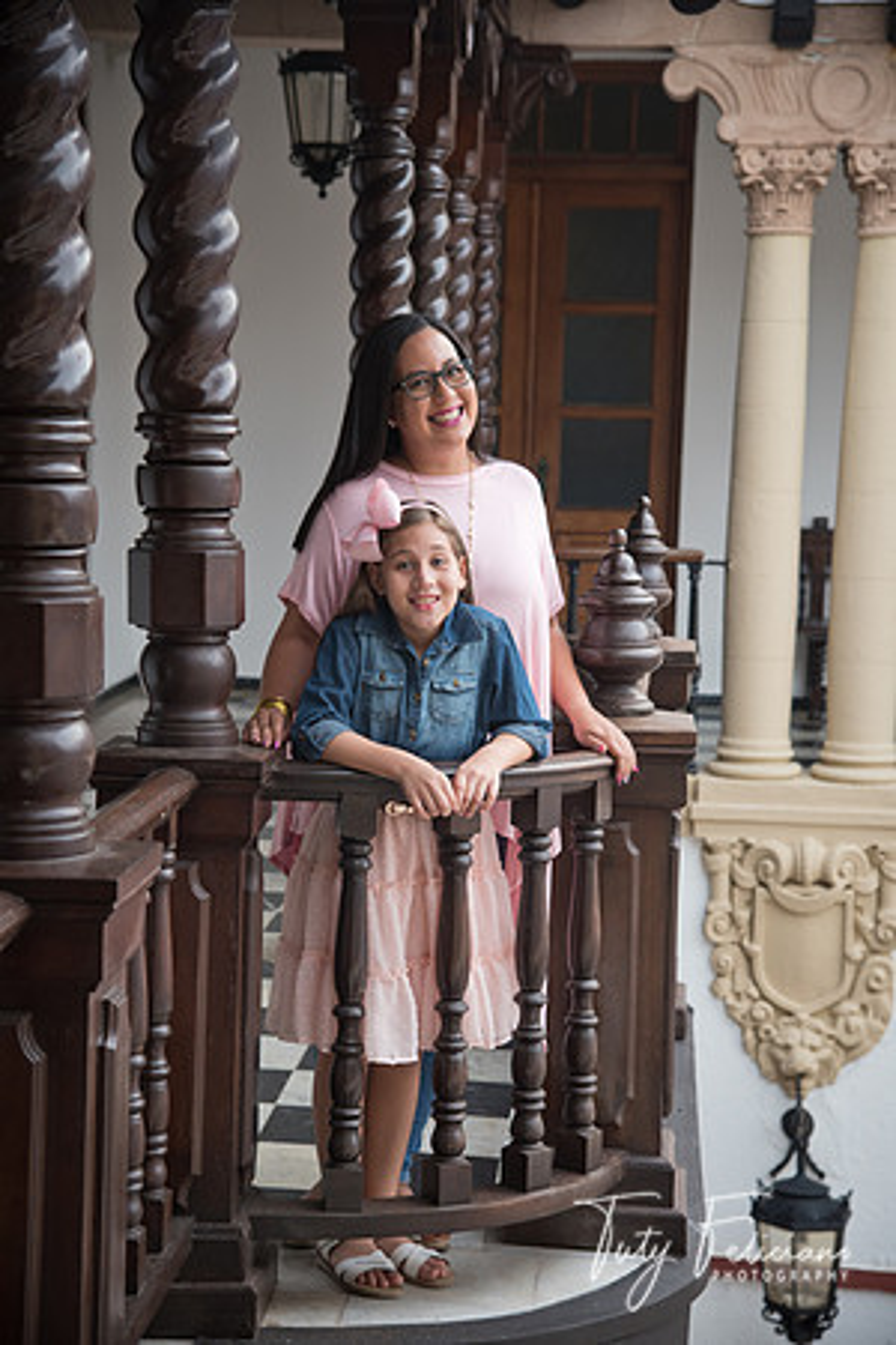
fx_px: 2800
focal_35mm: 75
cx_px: 448
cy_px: 672
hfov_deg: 18.2
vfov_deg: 27.0
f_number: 5
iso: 640
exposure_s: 1/125
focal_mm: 75
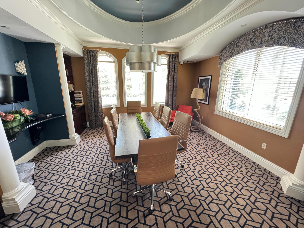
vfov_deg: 85.7
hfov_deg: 102.1
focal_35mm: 14
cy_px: 114
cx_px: 152
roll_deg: -0.3
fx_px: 123
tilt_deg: -13.8
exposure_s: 1/60
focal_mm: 2.22
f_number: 2.2
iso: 800
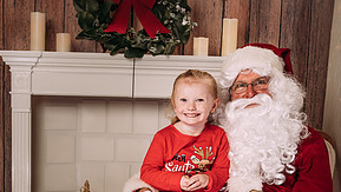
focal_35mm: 82
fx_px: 742
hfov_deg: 25.8
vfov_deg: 14.4
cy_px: 212
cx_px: 118
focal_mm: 35
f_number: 6.3
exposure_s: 1/100
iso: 100
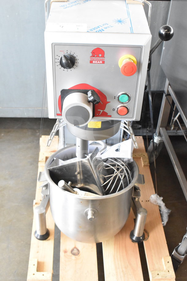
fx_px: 362
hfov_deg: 28.9
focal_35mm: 46
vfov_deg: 42.3
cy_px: 140
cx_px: 94
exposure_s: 1/200
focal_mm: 31
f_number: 7.1
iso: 6400
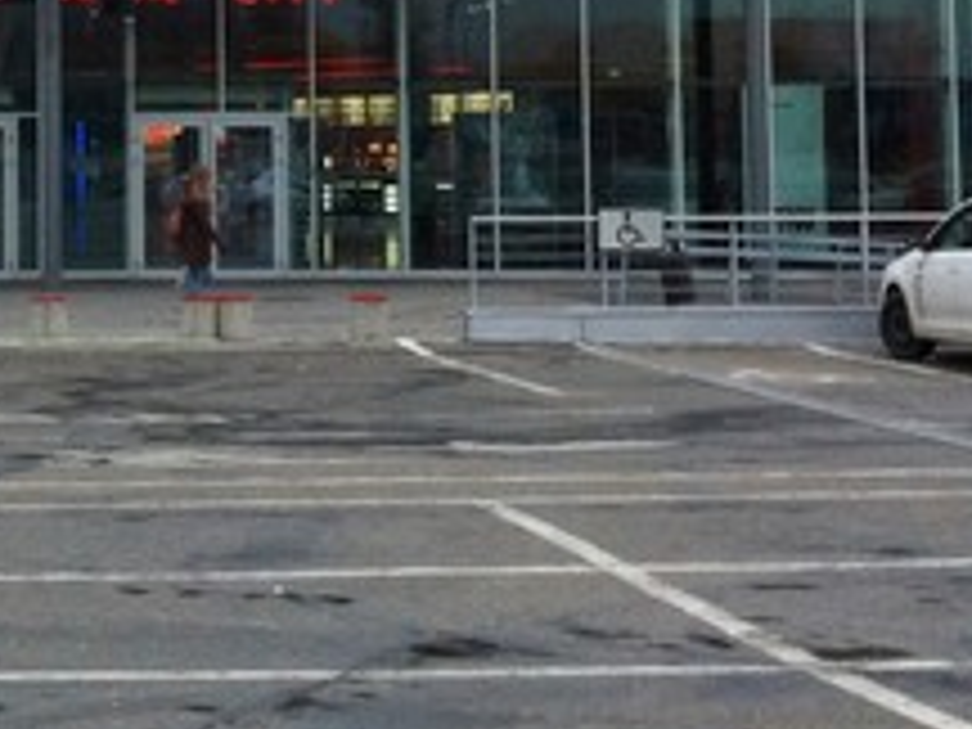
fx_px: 3341
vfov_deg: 12.2
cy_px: -90
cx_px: 40
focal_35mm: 119
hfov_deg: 16.3
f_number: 2.8
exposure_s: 1/120
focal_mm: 3.85
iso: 100
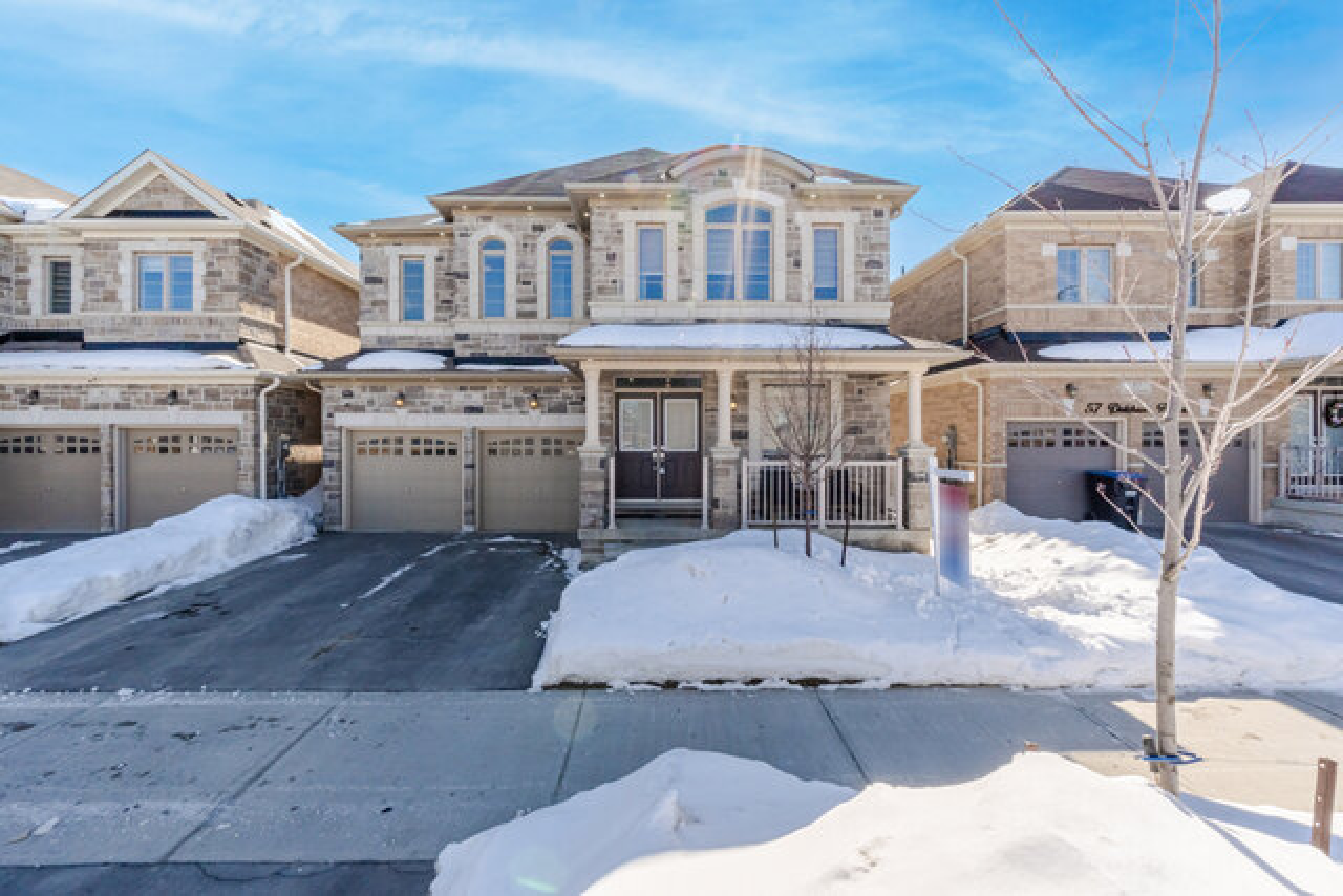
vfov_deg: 77.4
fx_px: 560
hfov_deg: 100.4
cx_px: 672
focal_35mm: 15
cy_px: 448
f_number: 22
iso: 320
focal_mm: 10
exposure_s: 1/160
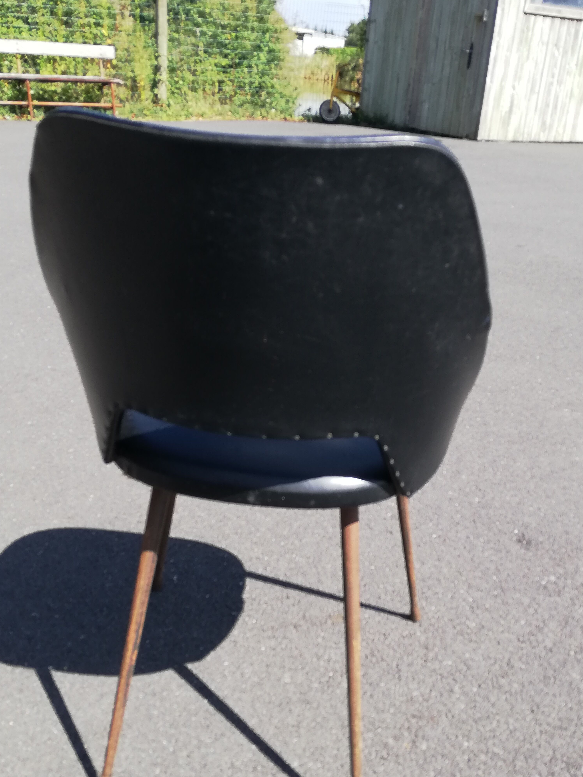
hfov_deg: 37.7
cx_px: 296
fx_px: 853
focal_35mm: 38
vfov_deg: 48.9
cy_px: 439
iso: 50
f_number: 2.2
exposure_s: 1/364
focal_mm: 3.81
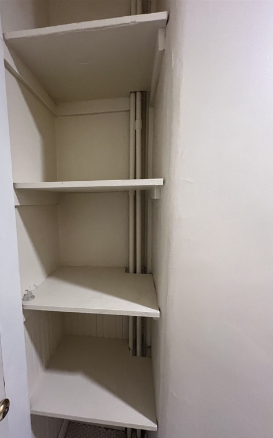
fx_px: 167
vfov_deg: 105.3
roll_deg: +0.4
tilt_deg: -6.5
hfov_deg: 77.9
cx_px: 113
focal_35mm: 14
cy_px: 222
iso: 500
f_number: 1.8
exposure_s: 1/60
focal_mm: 1.57
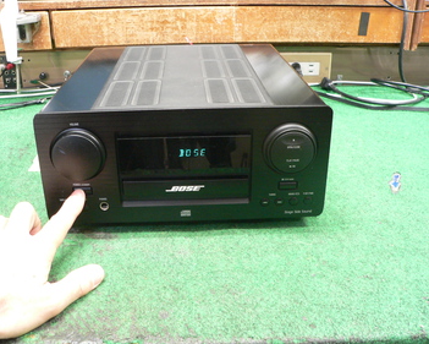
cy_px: 173
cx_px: 198
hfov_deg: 47.9
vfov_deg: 39.2
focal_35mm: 38
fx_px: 483
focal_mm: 6
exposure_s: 1/4
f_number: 2.8
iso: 200
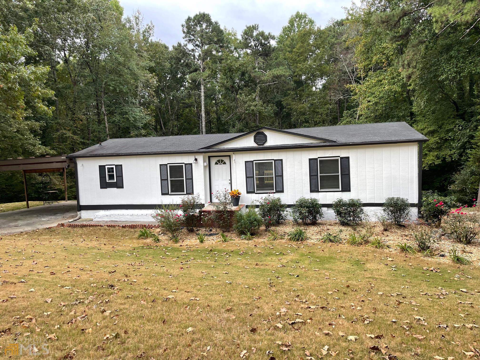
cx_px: 240
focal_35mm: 26
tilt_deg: -5.5
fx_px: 361
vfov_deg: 53.1
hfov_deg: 67.3
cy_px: 180
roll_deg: +1.3
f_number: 1.6
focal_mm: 5.1
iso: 64
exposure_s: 1/121
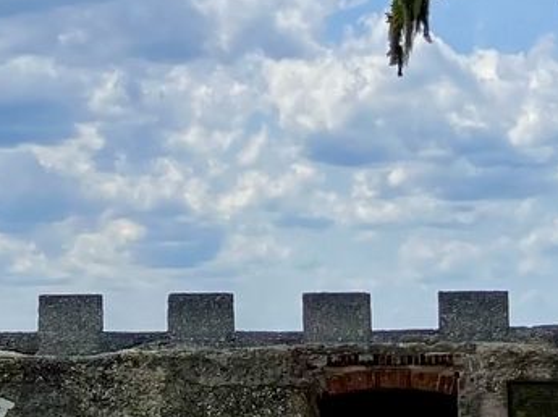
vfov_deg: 22.4
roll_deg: +0.8
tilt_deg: +9.2
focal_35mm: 65
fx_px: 1047
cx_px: 243
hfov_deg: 29.8
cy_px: 115
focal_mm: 3.99
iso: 32
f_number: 1.8
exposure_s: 1/3040
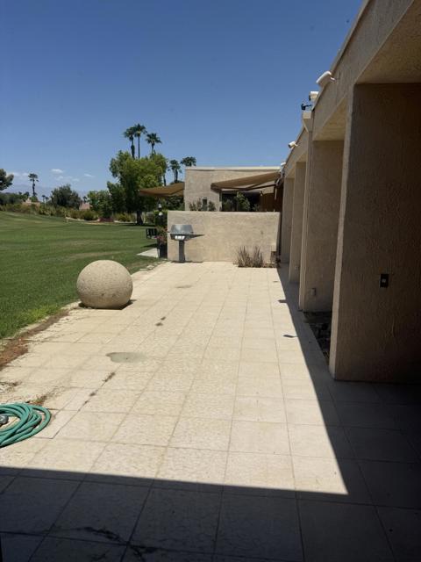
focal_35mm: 24
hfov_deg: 56.8
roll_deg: -1.6
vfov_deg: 71.6
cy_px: 281
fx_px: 389
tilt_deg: -9.1
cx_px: 210
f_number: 1.78
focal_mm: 6.76
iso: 80
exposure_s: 1/10309
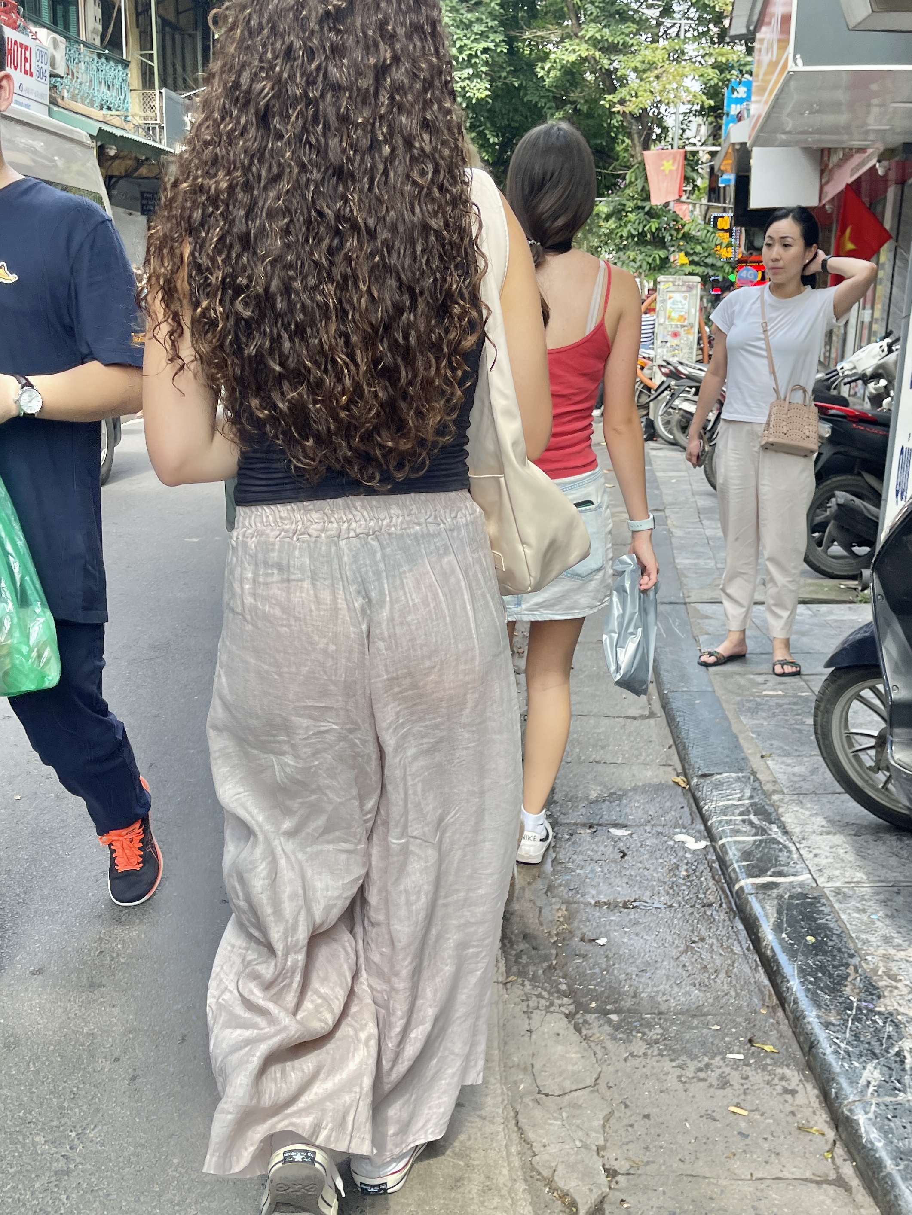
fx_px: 878
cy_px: 608
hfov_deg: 54.9
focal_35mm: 25
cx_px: 456
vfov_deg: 69.4
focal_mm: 5.1
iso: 32
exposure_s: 1/514
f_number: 1.6
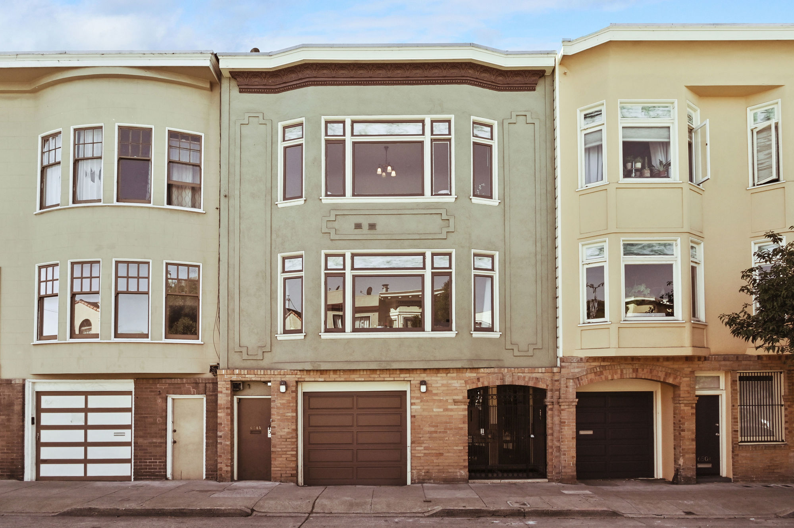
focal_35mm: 22
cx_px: 397
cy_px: 264
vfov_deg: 57.2
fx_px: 485
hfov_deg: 78.6
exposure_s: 1/320
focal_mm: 22
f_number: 11
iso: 400
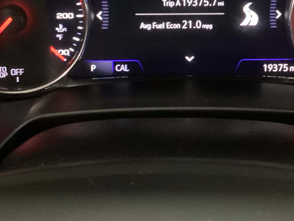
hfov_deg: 29.6
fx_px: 552
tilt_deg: -27.0
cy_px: 18
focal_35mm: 65
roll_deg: -0.5
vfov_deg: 22.0
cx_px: 195
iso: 800
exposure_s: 1/17
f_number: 2.4
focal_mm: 3.3
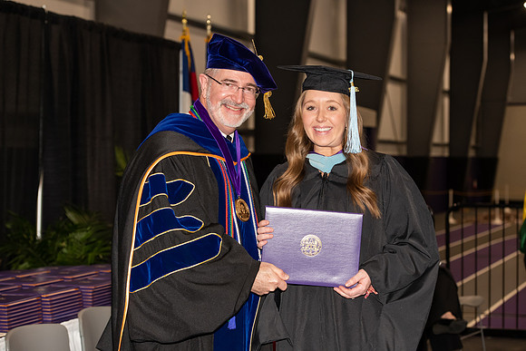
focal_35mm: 85
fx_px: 1242
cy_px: 176
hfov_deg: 23.9
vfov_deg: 16.1
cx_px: 263
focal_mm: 85
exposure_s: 1/200
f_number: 5.6
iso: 1000
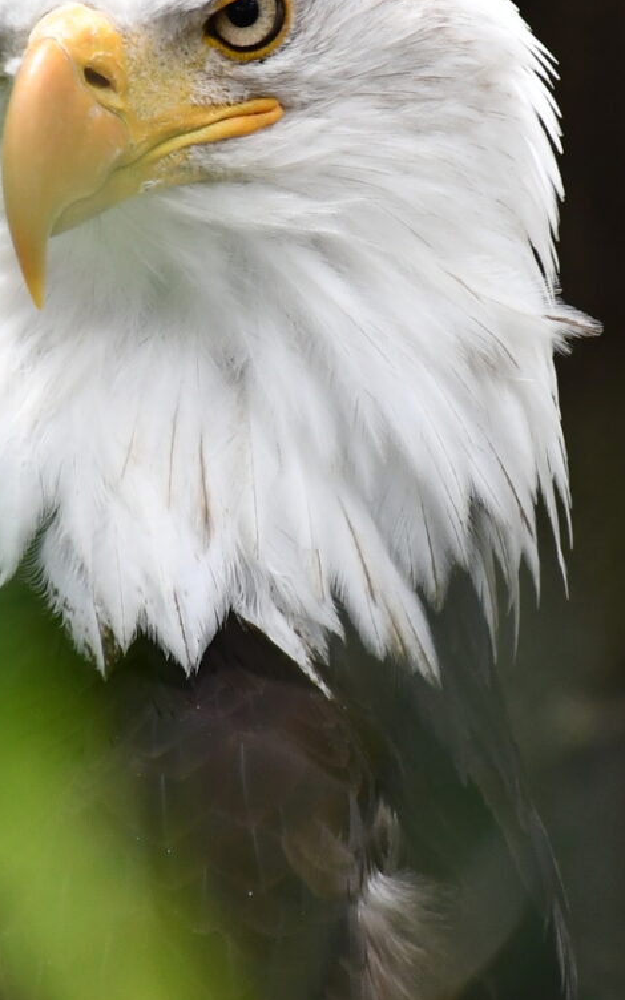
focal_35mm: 729
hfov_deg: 1.8
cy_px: 205
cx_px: 243
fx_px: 19868
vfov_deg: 2.9
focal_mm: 140
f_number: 5.6
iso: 800
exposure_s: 1/400
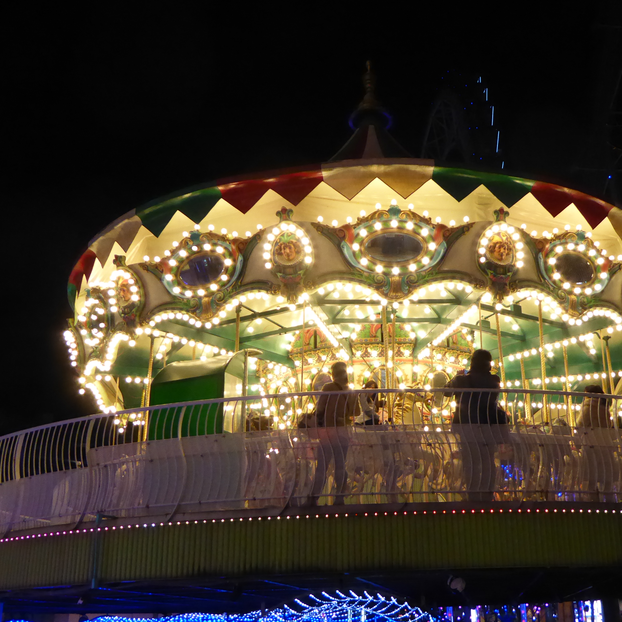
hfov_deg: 41.6
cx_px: 387
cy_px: 344
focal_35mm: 40
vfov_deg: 41.8
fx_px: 813
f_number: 3.5
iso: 800
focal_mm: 5
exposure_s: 1/50
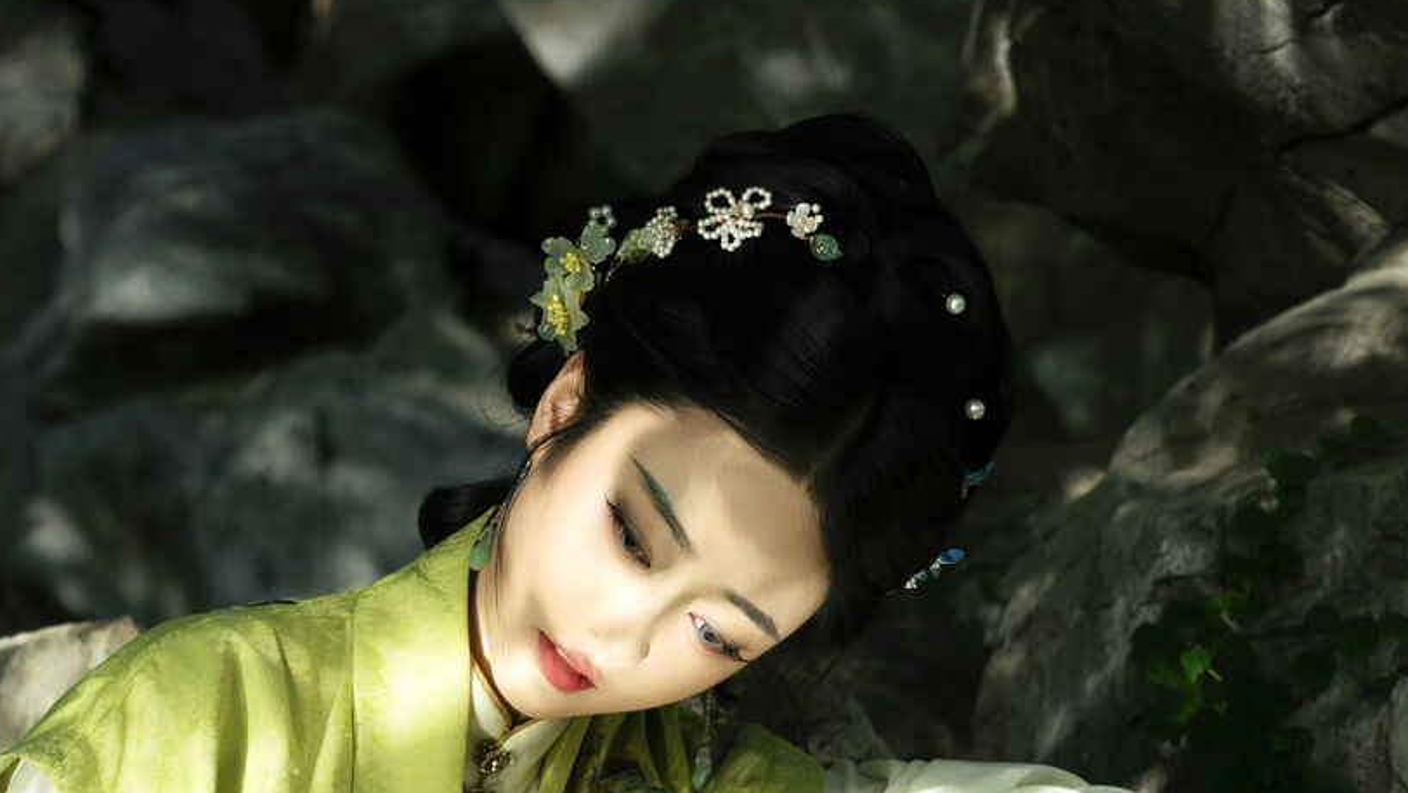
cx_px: 636
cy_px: 1397
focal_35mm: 225
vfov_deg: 5.3
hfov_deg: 9.6
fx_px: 8401
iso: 200
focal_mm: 97
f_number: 4
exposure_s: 1/200
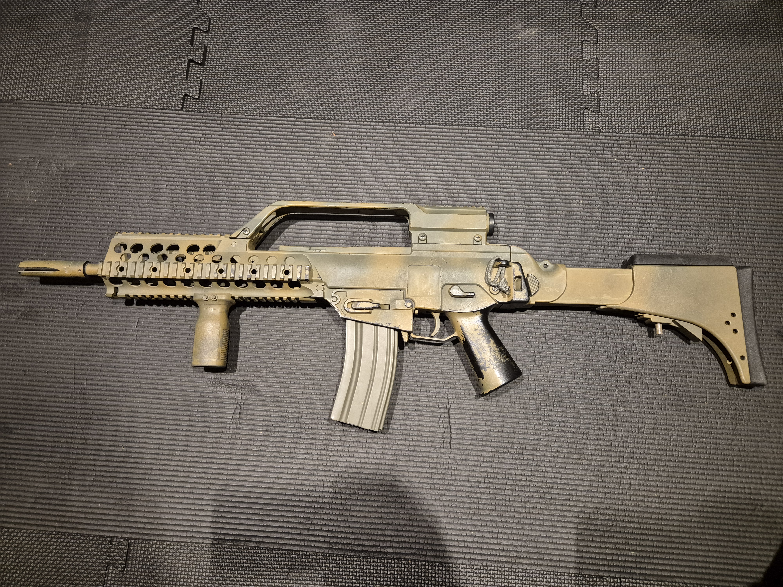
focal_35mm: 23
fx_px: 520
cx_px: 392
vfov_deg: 58.9
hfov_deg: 73.9
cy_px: 294
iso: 1250
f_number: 1.8
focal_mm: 5.4
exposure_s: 1/100
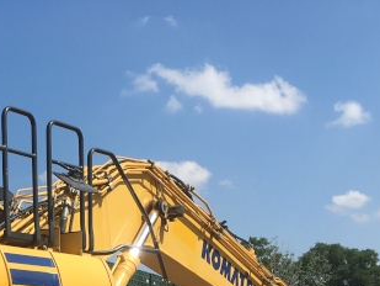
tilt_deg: -1.0
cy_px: 367
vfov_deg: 18.4
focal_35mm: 75
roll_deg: +0.3
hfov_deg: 24.3
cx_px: -36
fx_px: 824
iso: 25
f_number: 2.2
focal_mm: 4.15
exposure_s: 1/1508
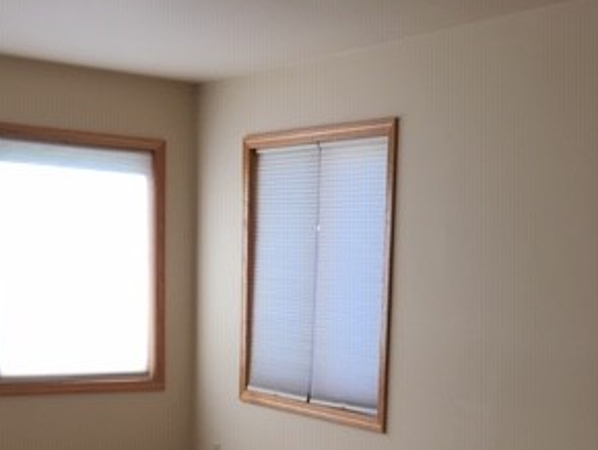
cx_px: 359
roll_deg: -2.4
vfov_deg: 21.9
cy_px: 475
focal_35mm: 64
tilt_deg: -9.2
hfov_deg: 30.2
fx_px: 1107
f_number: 2.2
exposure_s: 1/120
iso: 25
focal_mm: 4.15
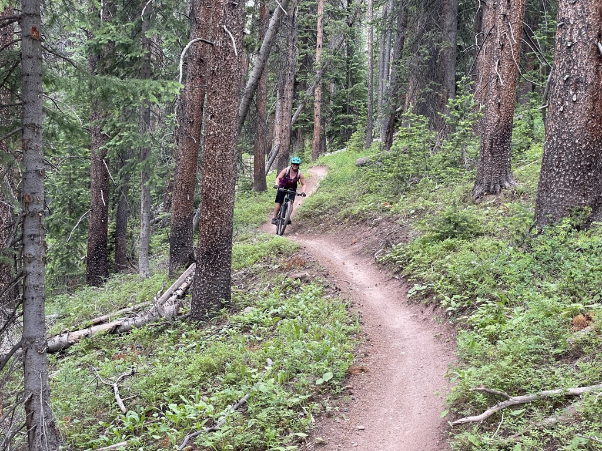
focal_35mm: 52
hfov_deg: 36.8
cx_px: 301
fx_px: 904
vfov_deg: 28.0
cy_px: 226
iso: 64
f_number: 2
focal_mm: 6
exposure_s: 1/99
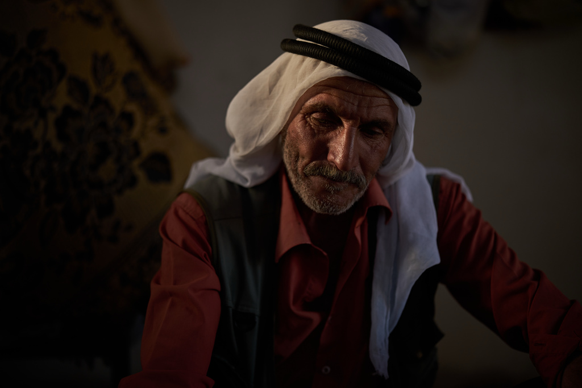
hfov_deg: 39.6
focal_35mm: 50
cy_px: 194
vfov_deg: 27.0
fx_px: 808
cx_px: 291
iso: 100
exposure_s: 1/1250
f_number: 1.4
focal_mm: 50
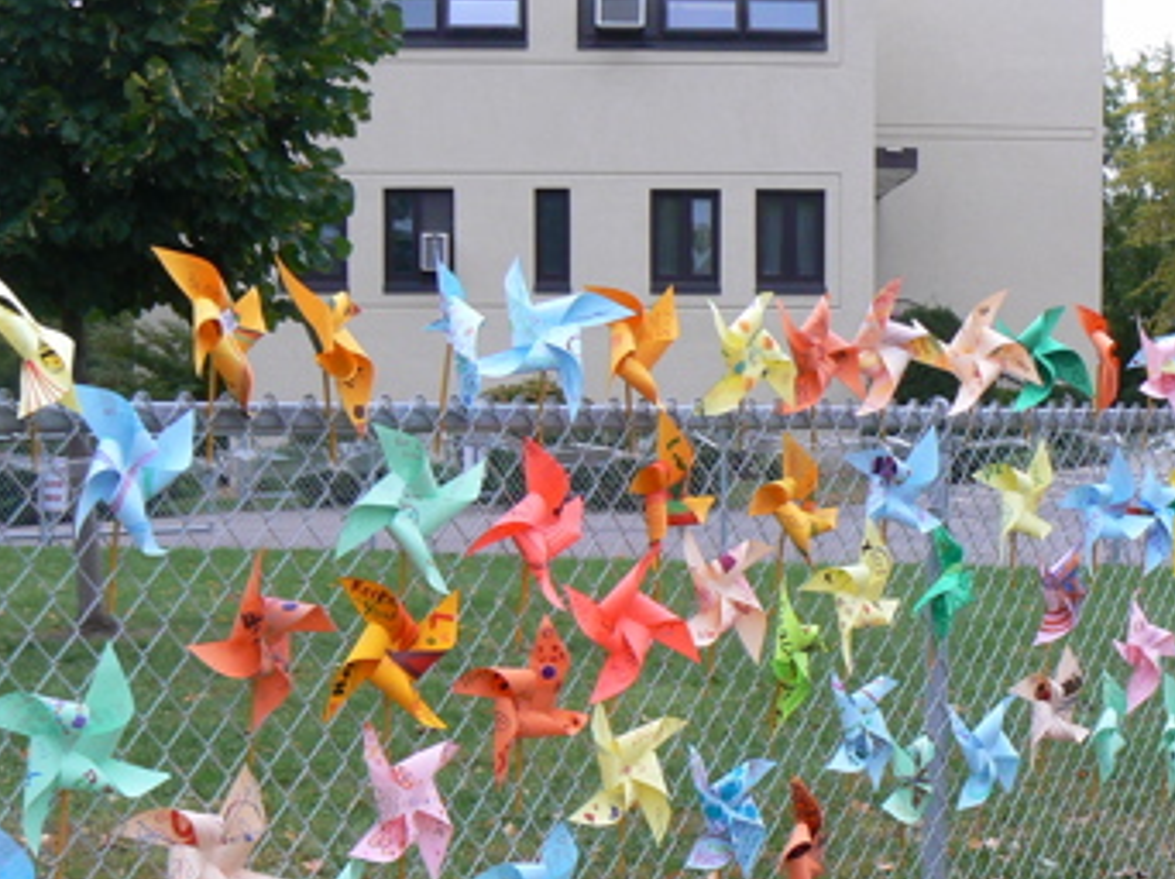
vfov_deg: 20.0
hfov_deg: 26.5
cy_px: 656
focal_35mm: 73
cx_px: 797
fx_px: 2476
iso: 80
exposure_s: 1/50
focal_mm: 6.4
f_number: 4
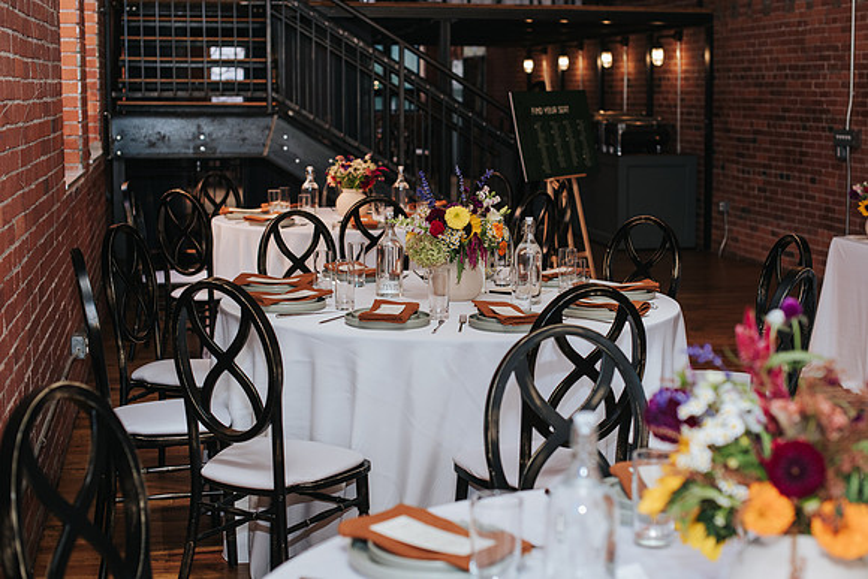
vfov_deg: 25.0
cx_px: 470
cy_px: 266
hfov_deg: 36.8
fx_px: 1306
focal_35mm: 54
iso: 800
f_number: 3.2
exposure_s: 1/200
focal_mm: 50
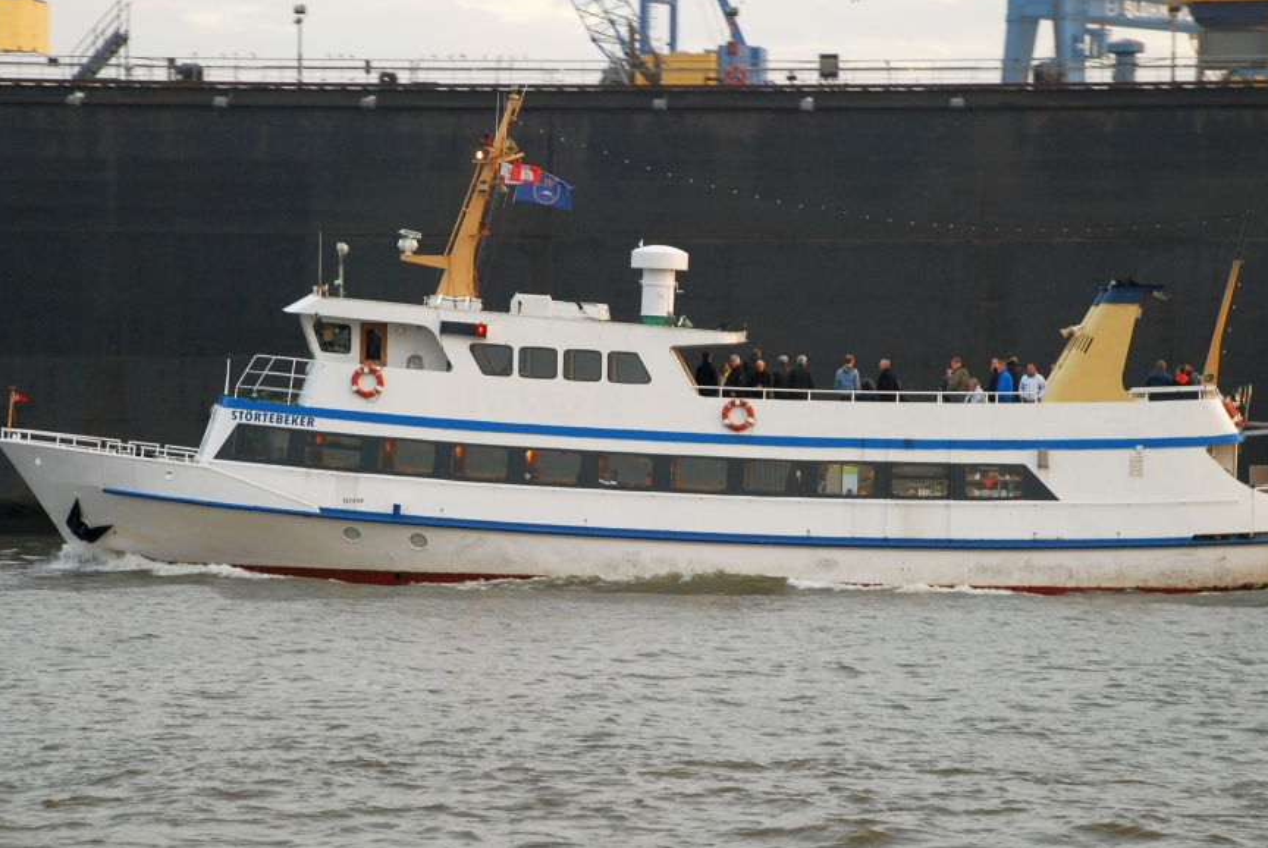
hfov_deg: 12.8
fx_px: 5641
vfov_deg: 8.6
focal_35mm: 160
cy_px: 395
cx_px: 693
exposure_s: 1/50
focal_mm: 90
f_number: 5.6
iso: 400
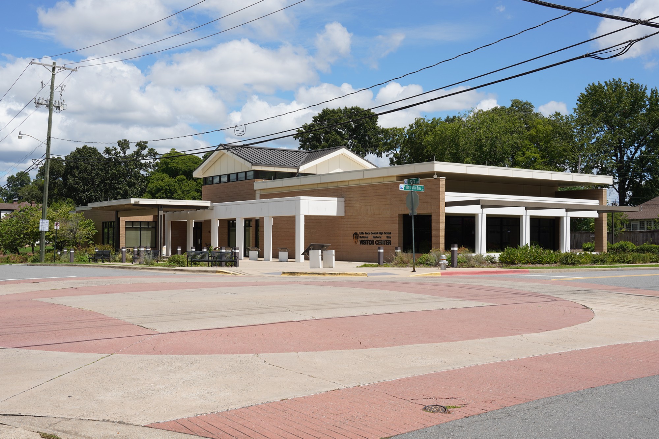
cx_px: 330
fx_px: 696
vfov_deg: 35.1
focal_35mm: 38
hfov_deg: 50.7
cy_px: 220
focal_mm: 38
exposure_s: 1/100
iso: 100
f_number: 16
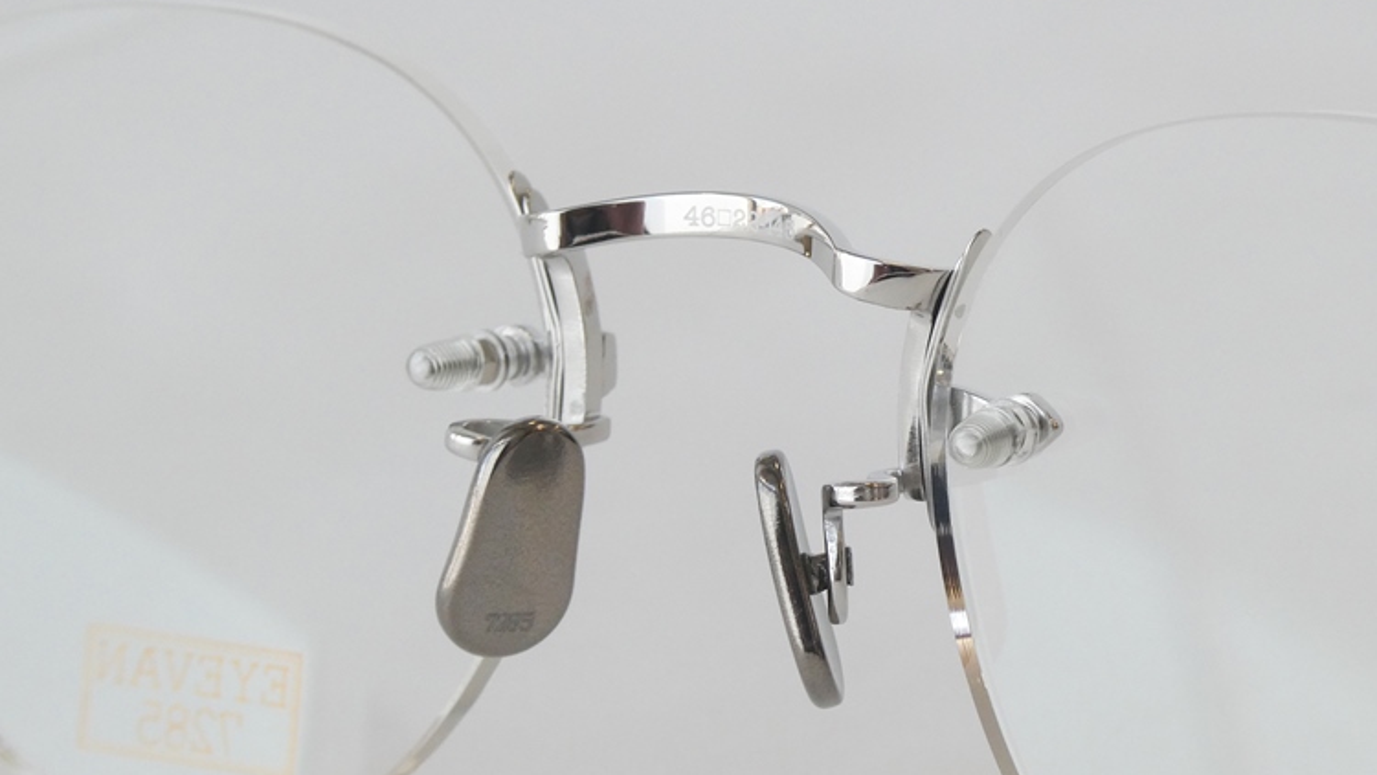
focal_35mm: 167
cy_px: 485
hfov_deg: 12.9
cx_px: 815
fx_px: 6098
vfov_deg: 7.3
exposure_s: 1/125
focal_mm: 20.6
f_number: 5.1
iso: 80
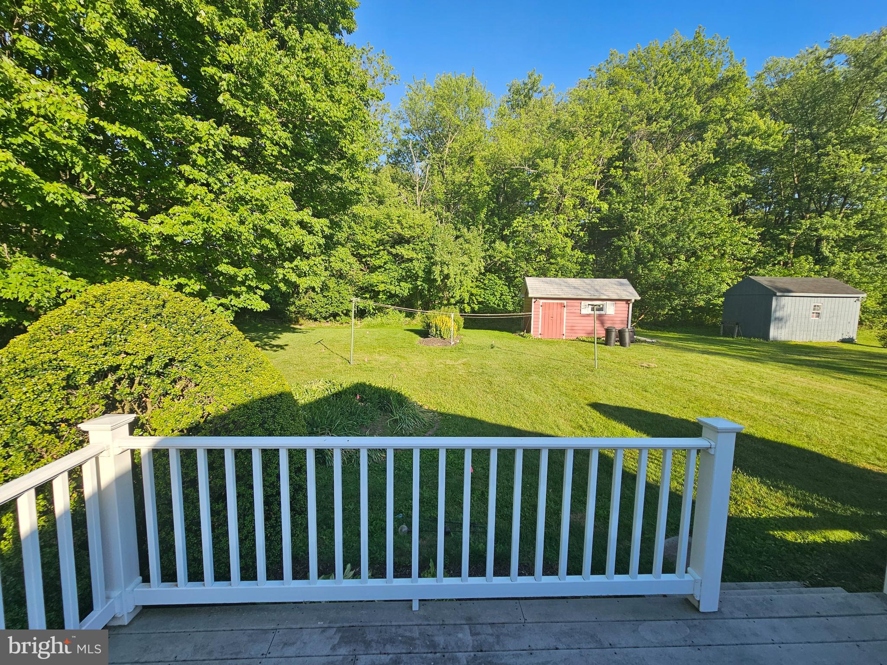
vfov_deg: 89.9
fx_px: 333
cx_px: 444
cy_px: 332
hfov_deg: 106.2
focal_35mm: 13
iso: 50
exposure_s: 1/907
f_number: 2.2
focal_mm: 2.2
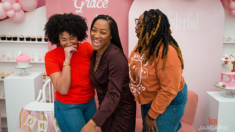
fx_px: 243
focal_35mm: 39
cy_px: 58
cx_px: 117
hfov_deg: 51.6
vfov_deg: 30.4
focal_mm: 36
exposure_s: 1/200
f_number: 3.2
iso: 800
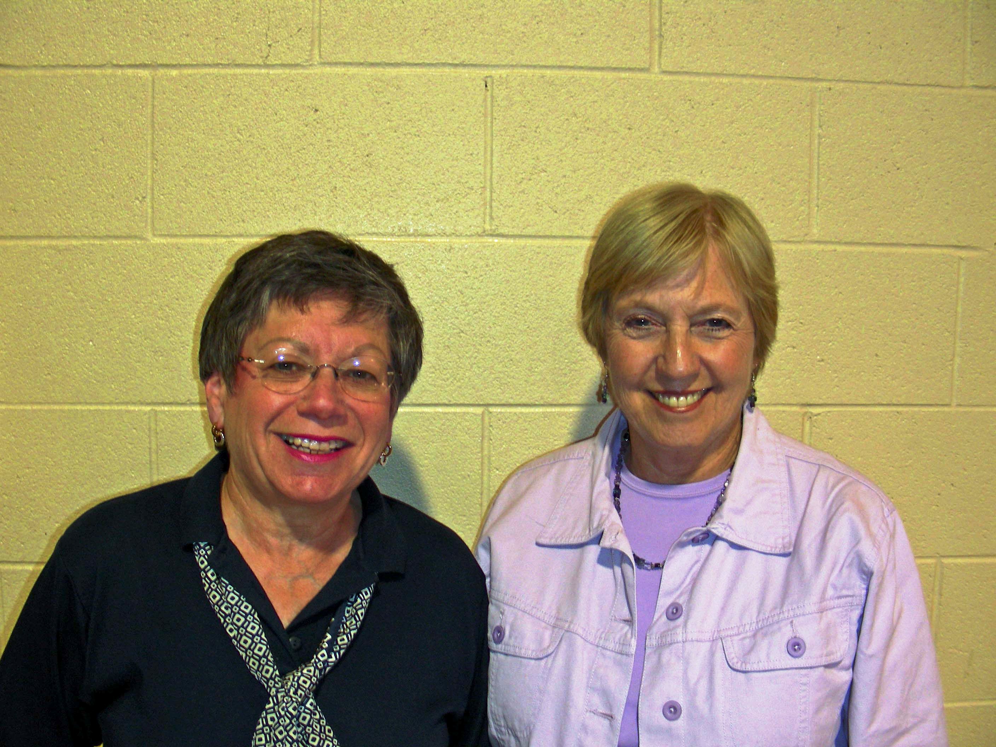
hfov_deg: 49.0
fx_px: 1093
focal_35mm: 38
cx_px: 498
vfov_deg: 37.7
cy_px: 374
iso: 50
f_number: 3.5
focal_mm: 6.3
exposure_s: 1/30
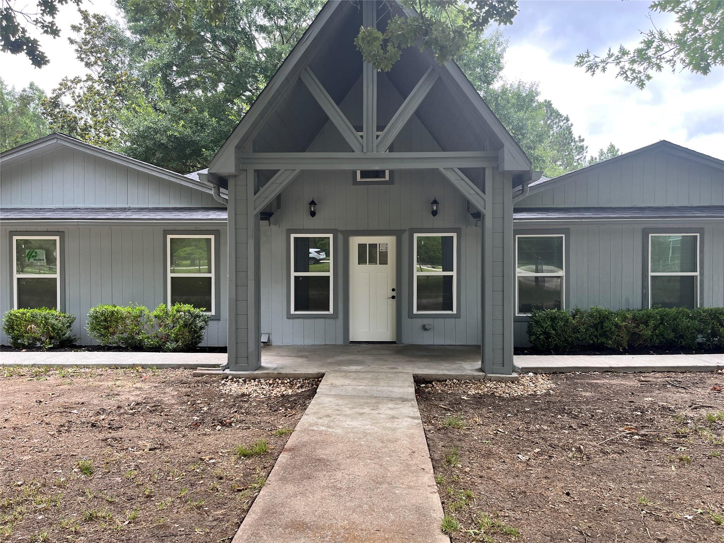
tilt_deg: +0.8
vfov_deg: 53.1
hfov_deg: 67.3
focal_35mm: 26
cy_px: 272
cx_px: 362
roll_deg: +2.1
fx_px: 544
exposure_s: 1/469
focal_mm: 5.1
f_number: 1.6
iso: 50
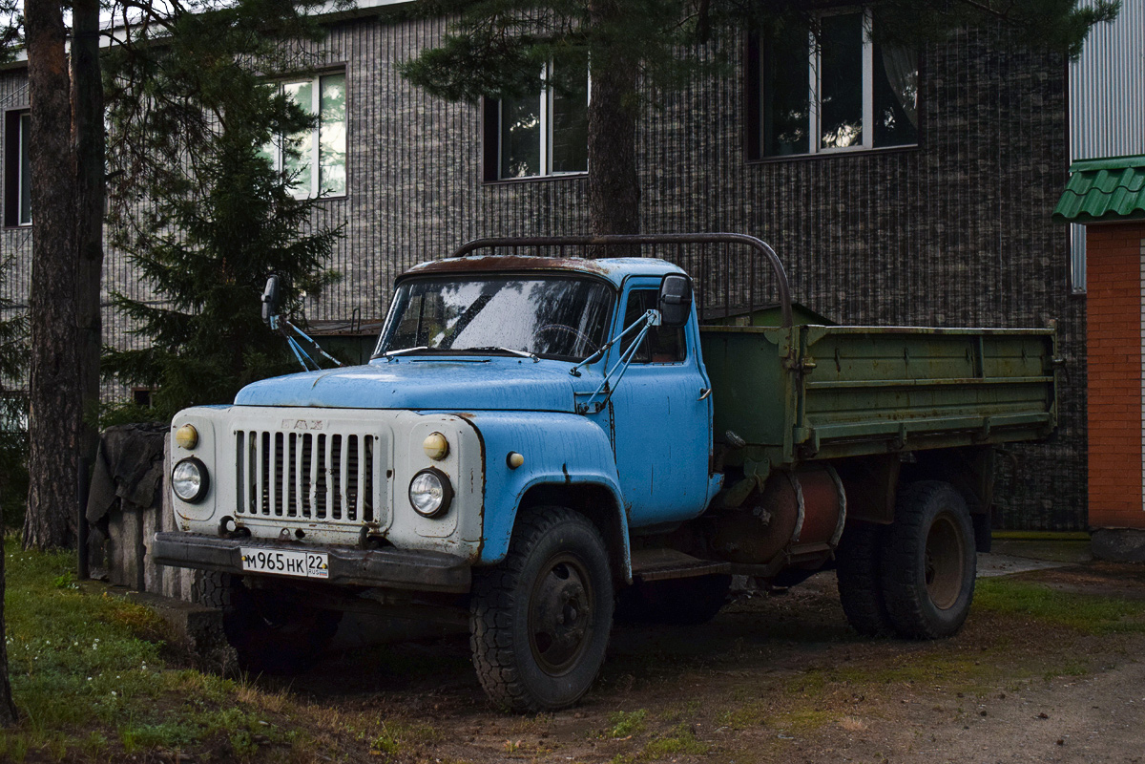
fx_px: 1908
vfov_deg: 22.6
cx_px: 572
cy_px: 382
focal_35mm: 60
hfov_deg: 33.4
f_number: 5.6
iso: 800
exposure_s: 1/400
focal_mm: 40
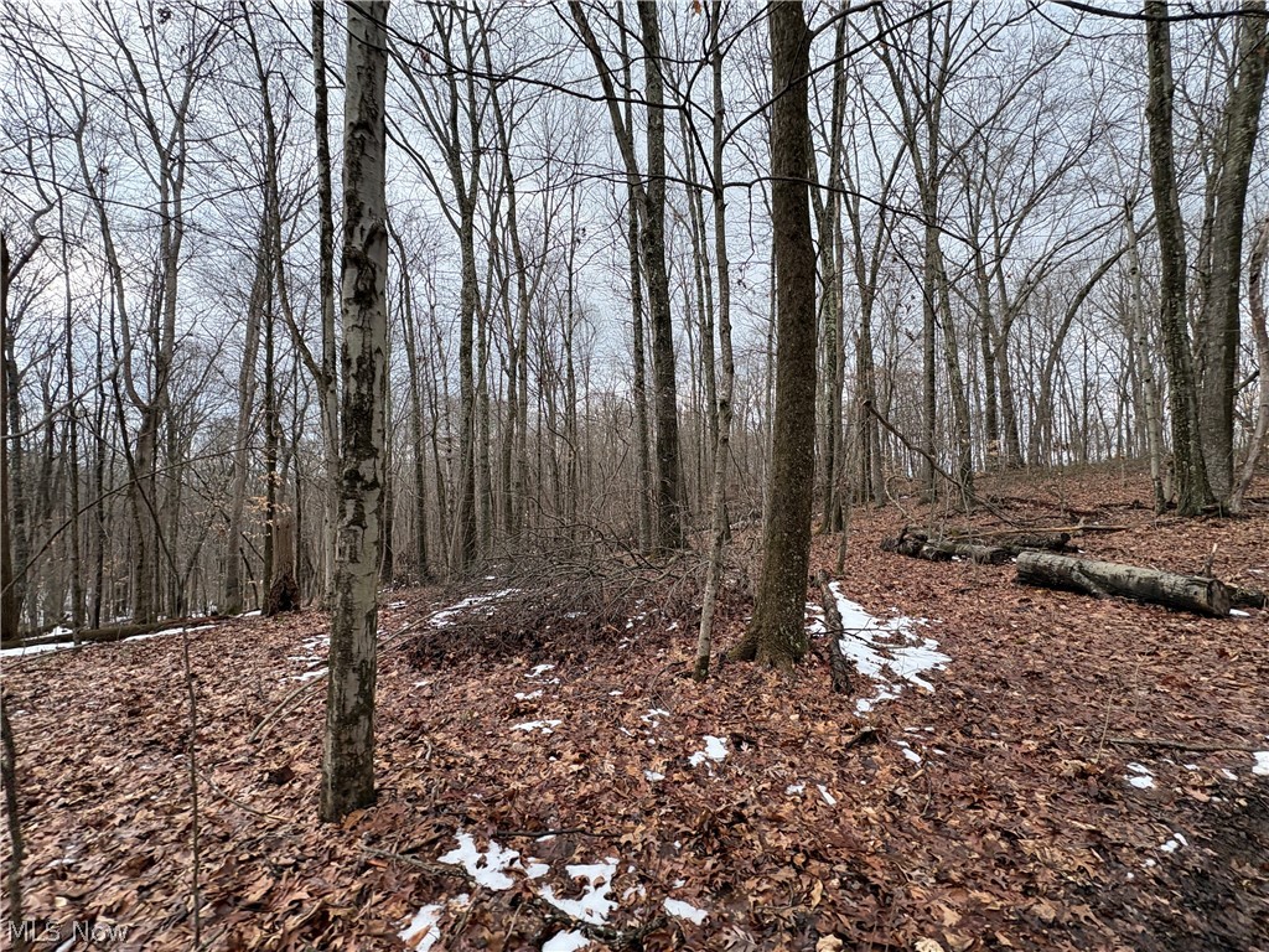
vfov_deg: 85.7
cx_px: 634
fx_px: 513
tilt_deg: +6.5
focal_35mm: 14
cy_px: 476
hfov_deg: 102.1
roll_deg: +1.2
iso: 40
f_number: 2.2
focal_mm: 2.22
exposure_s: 1/154
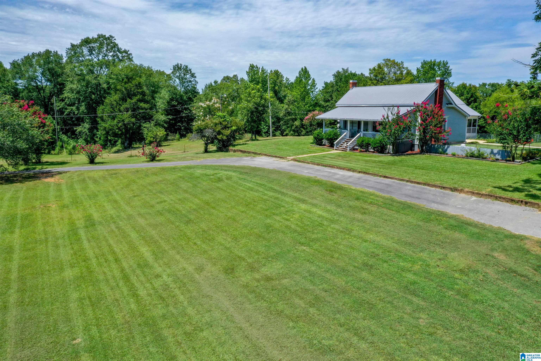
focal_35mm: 28
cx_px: 270
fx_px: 421
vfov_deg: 46.4
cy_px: 180
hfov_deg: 65.5
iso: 100
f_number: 11
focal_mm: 10.26
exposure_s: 1/120
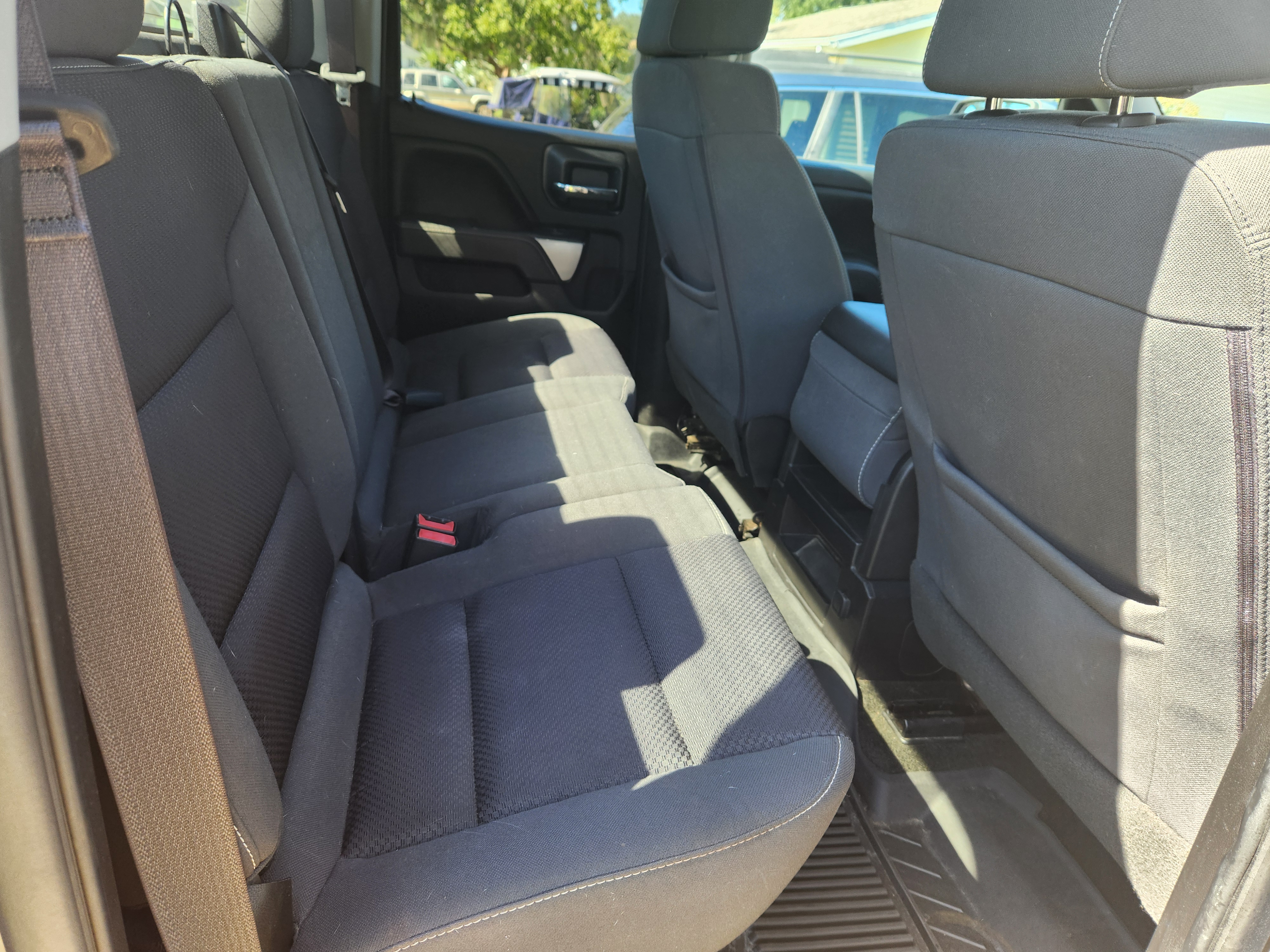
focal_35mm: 23
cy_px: 476
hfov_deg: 73.9
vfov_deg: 58.9
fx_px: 844
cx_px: 635
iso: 80
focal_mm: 5.4
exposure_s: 1/180
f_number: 1.8
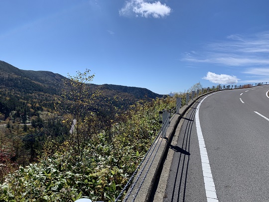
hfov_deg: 67.3
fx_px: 202
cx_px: 134
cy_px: 101
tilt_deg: -9.1
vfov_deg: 53.1
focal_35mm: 26
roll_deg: -1.6
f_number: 1.8
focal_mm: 4.25
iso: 25
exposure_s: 1/2994
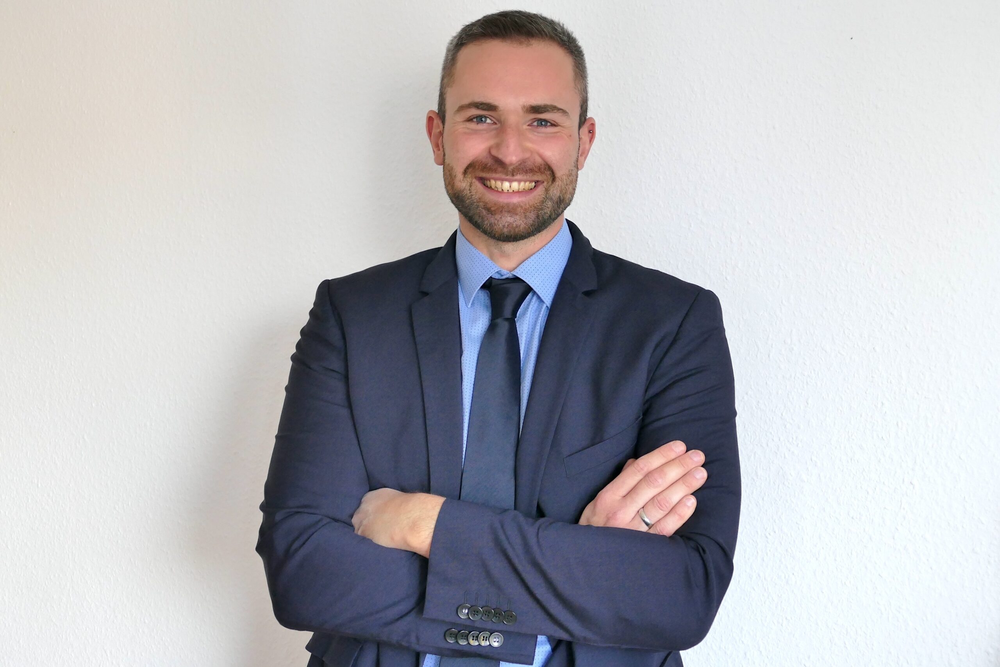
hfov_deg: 43.6
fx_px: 1250
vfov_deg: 29.9
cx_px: 500
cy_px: 334
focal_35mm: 45
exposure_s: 1/80
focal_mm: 16.49
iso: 640
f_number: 3.2
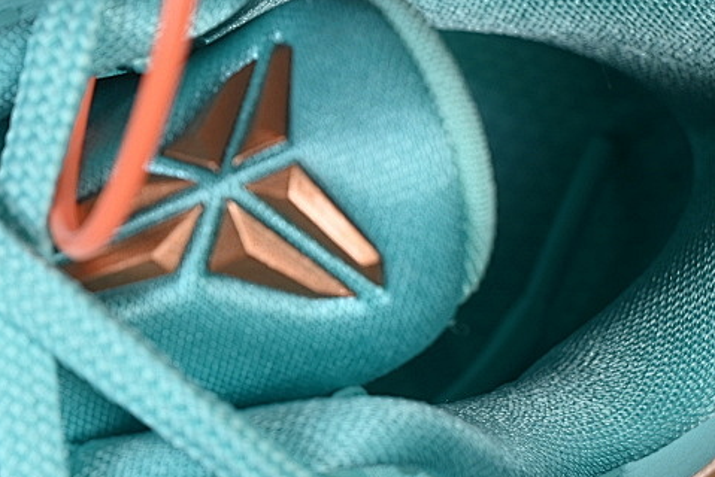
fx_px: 3358
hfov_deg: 12.0
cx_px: 16
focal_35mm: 169
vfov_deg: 8.1
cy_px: 285
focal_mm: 50
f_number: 7.1
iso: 160
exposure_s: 1/80
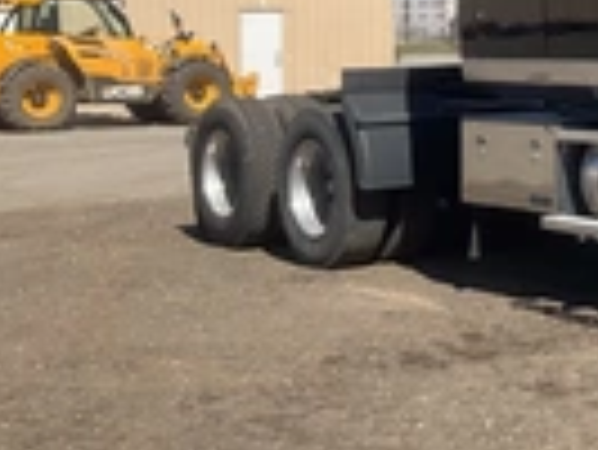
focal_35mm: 87
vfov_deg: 16.7
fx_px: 1504
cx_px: 886
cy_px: 22
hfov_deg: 19.7
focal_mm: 3
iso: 25
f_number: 1.8
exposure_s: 1/1534
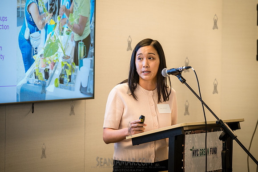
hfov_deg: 16.3
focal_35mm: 126
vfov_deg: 10.9
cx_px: 129
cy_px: 86
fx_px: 902
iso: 2000
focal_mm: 126
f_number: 4
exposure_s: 1/100
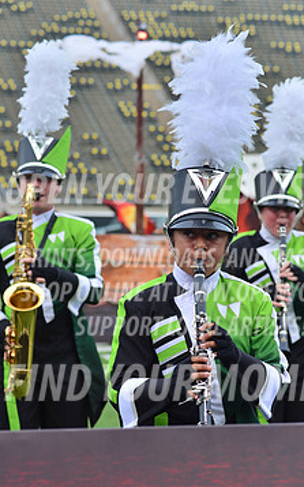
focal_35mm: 122
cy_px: 289
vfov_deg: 17.1
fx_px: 1618
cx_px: 192
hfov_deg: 10.7
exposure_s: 1/640
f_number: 5.6
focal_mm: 95
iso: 200
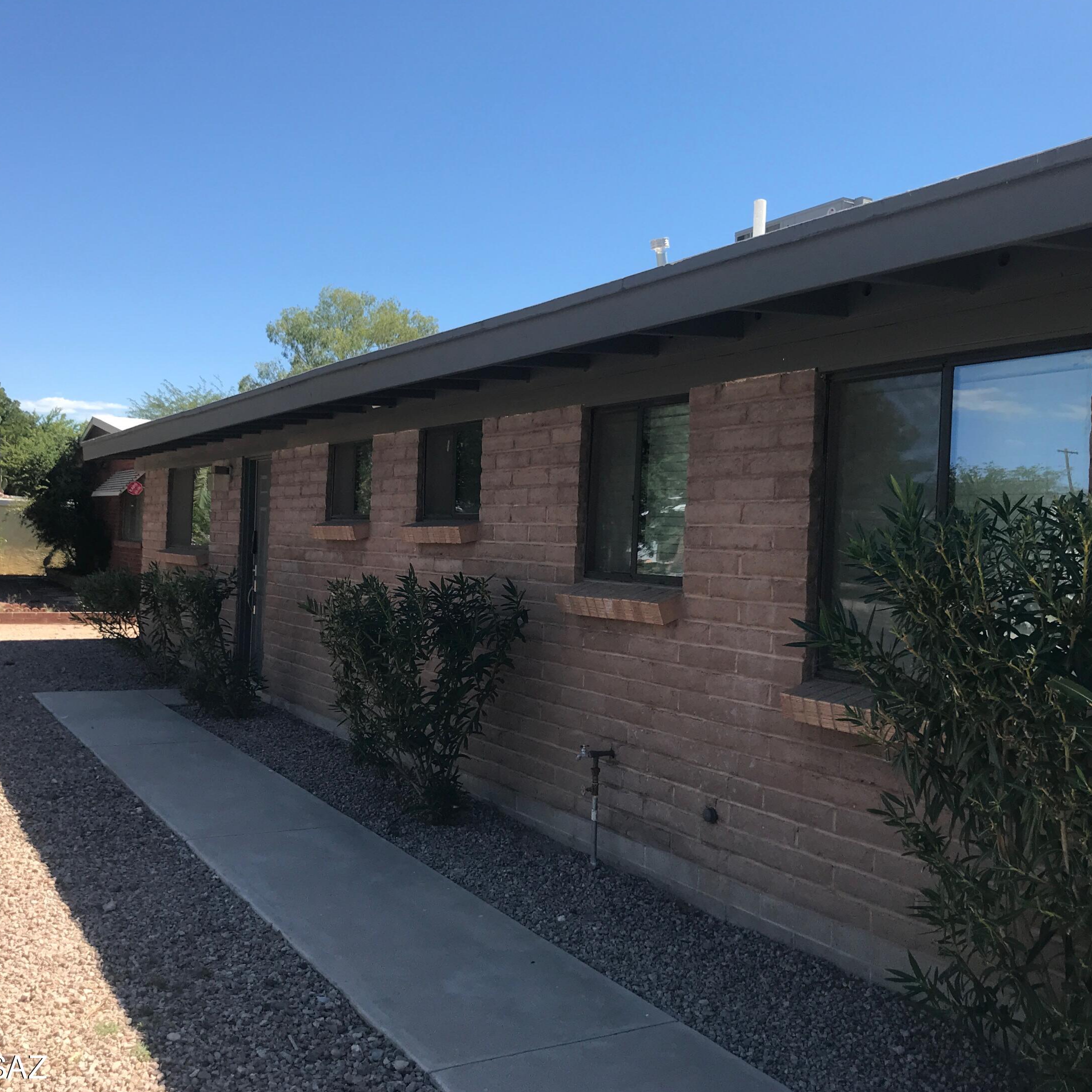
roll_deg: -4.7
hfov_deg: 48.4
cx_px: 568
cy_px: 556
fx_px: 1213
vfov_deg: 48.4
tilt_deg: -0.3
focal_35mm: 34
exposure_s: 1/1312
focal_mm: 3.99
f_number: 1.8
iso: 20
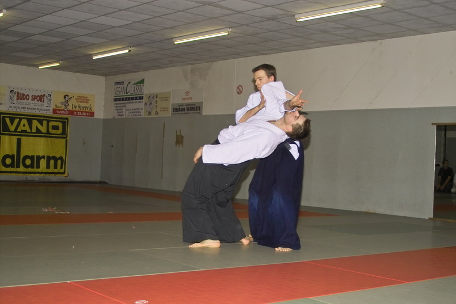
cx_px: 228
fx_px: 646
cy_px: 152
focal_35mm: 51
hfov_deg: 38.9
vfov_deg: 26.5
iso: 100
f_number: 4.5
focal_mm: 30
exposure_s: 1/200
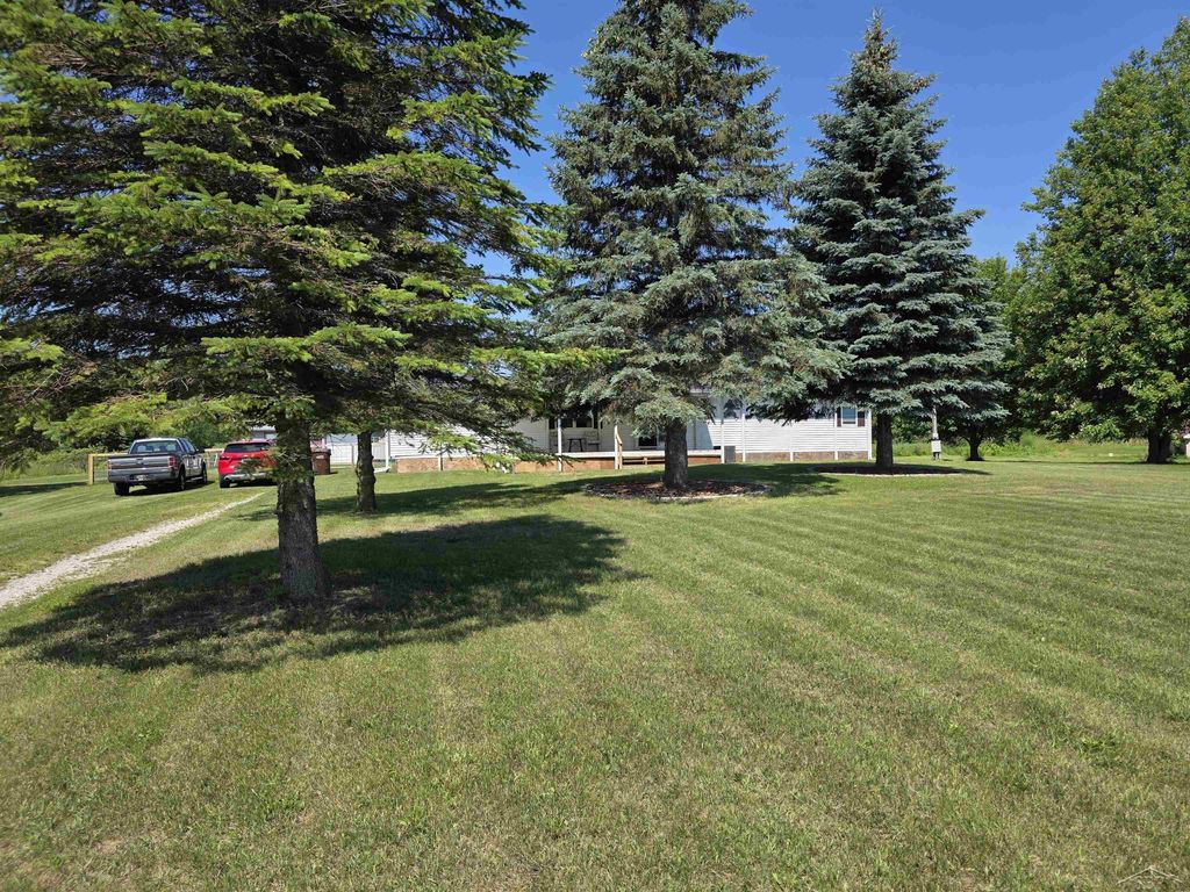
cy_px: 446
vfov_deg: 58.9
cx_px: 595
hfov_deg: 73.9
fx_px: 791
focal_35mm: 23
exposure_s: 1/4145
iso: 80
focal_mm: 6.3
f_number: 1.7
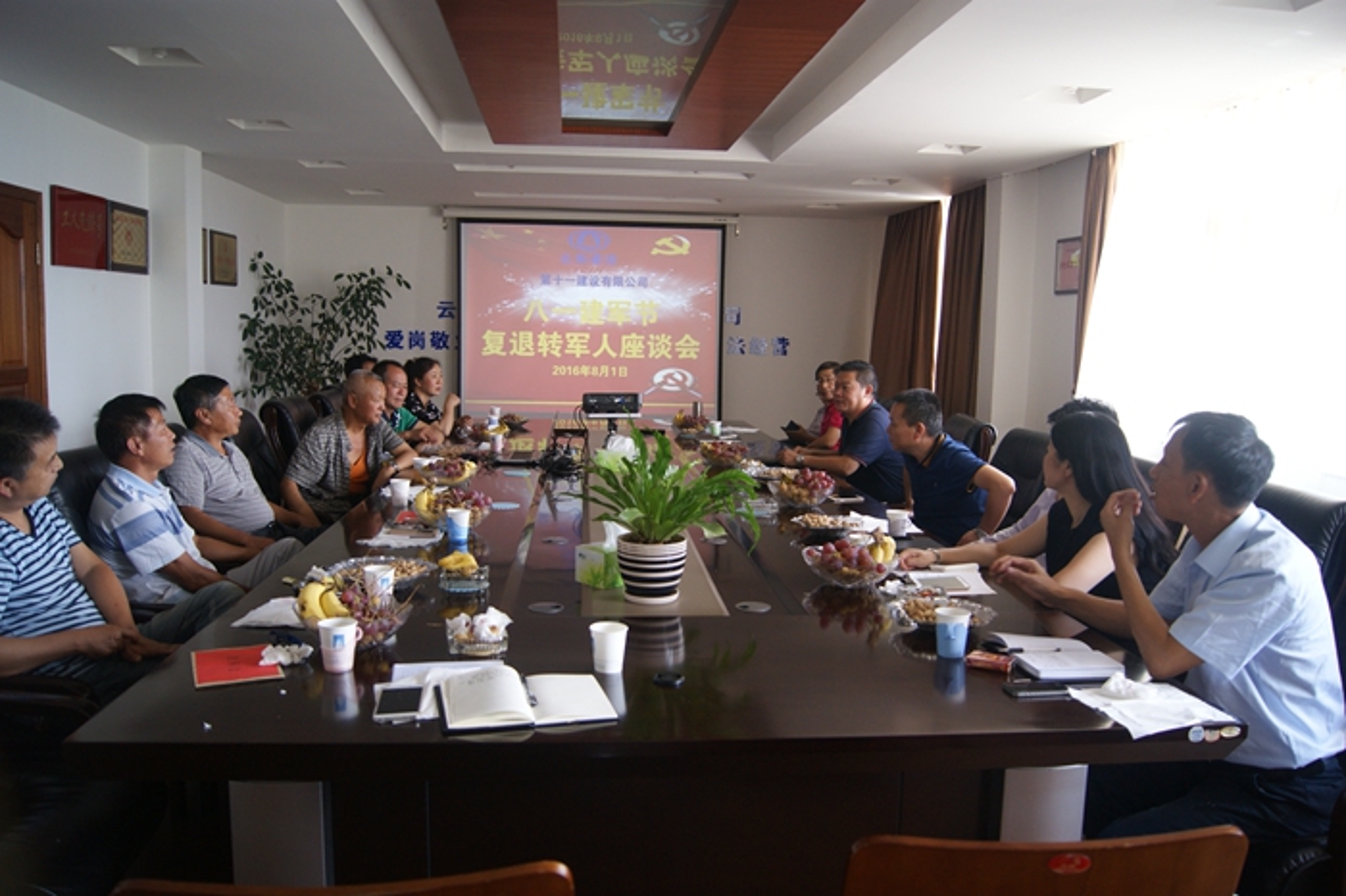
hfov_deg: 67.4
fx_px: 1009
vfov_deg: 47.9
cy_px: 448
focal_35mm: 27
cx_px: 673
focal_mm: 18
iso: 250
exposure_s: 1/30
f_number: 3.5
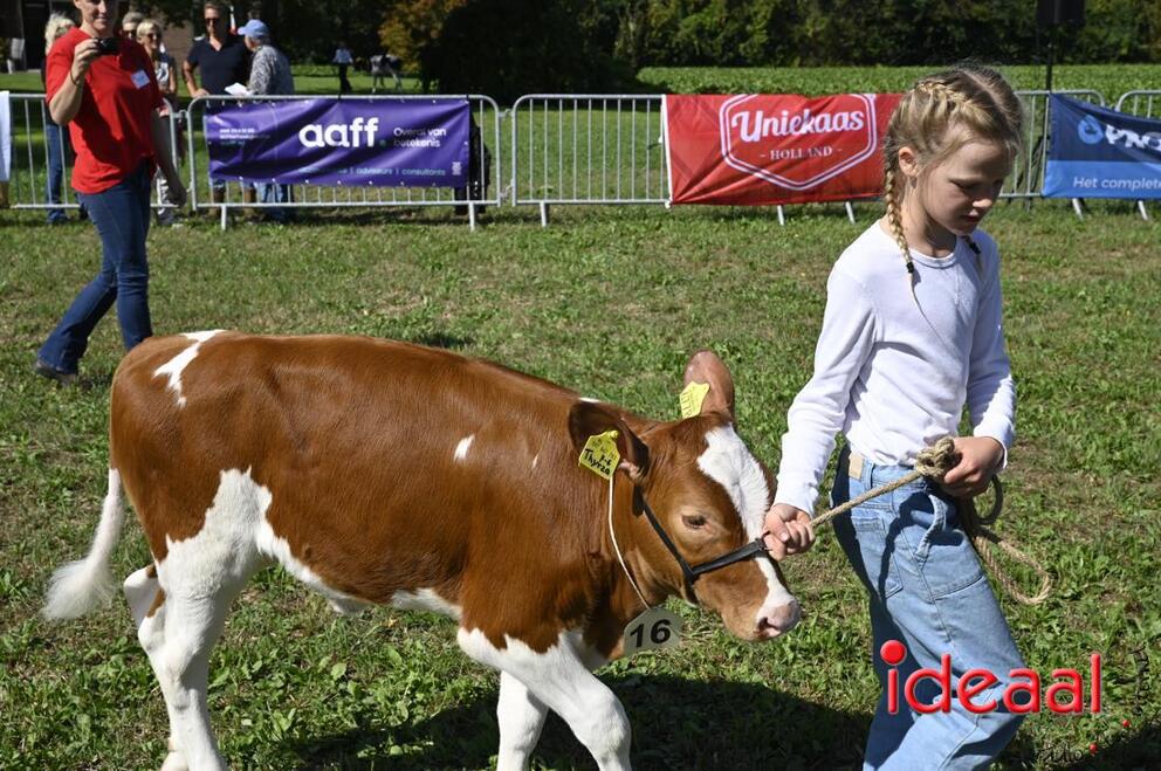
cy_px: 386
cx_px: 580
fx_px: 1611
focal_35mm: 50
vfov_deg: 26.9
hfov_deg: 39.6
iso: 200
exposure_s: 1/400
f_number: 10
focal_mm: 50
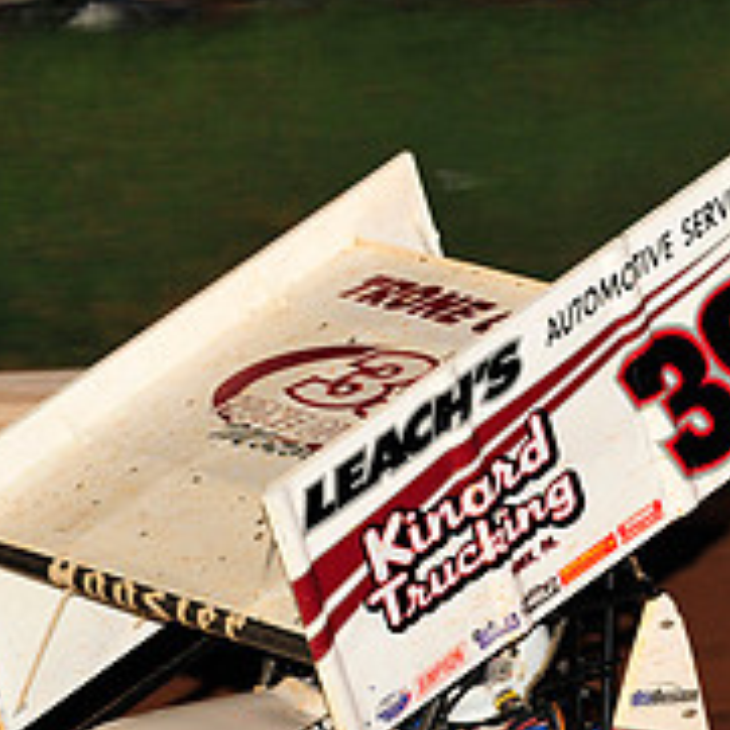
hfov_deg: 5.2
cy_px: 625
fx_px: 8112
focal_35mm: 340
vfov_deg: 5.1
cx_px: 210
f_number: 6.3
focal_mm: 125
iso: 1000
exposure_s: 1/320
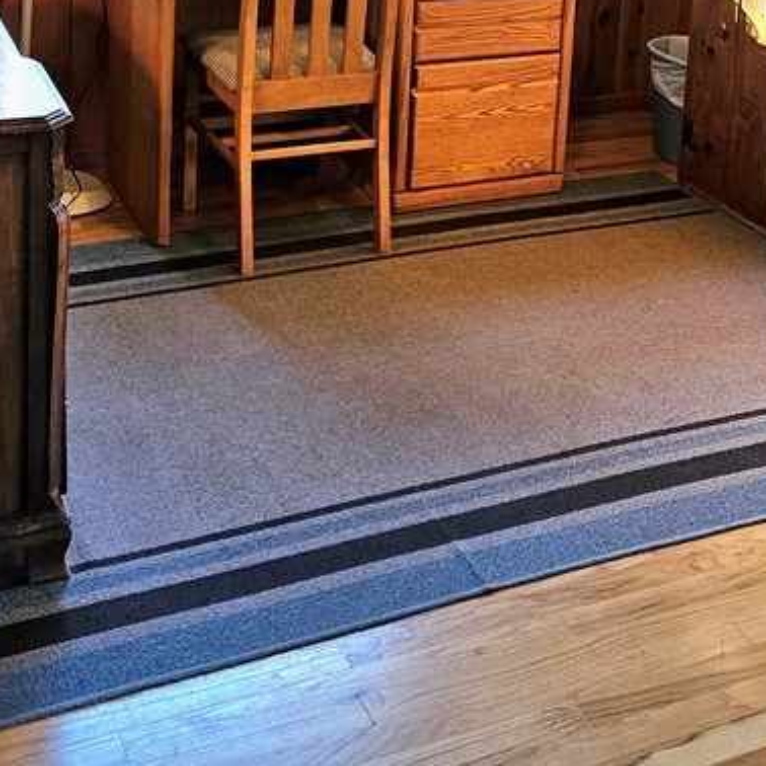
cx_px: 434
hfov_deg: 31.1
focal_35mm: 55
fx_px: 1377
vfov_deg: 27.9
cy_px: -107
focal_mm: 5.4
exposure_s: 1/120
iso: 320
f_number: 1.8
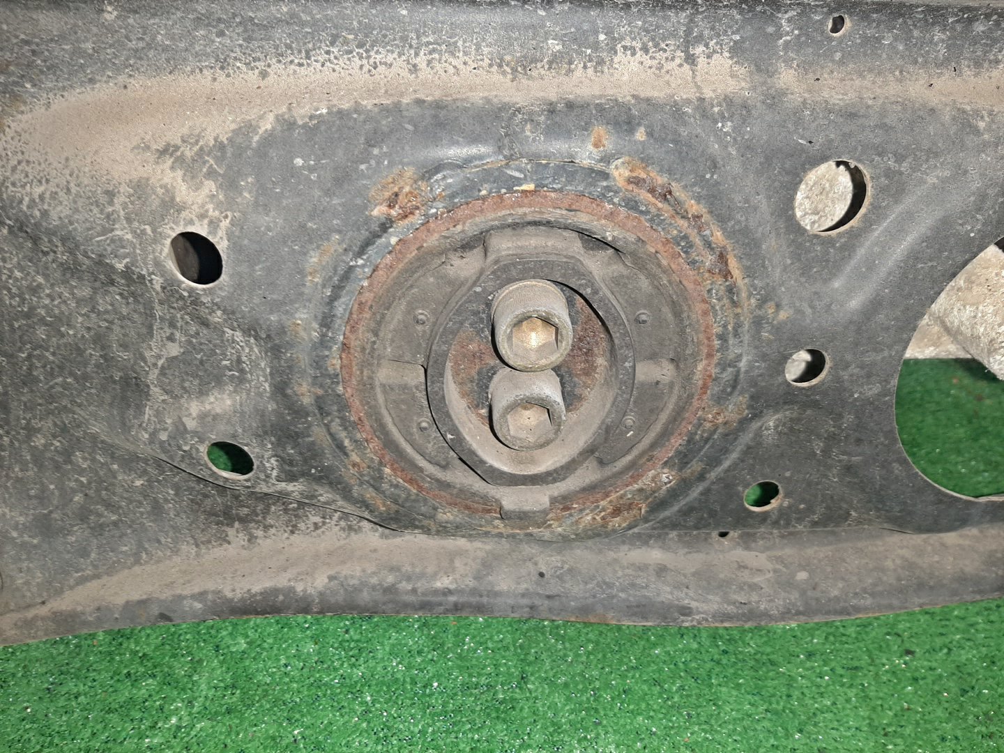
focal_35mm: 26
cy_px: 376
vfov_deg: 53.1
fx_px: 754
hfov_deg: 67.3
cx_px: 502
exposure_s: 1/25
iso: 445
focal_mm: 3.93
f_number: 1.7
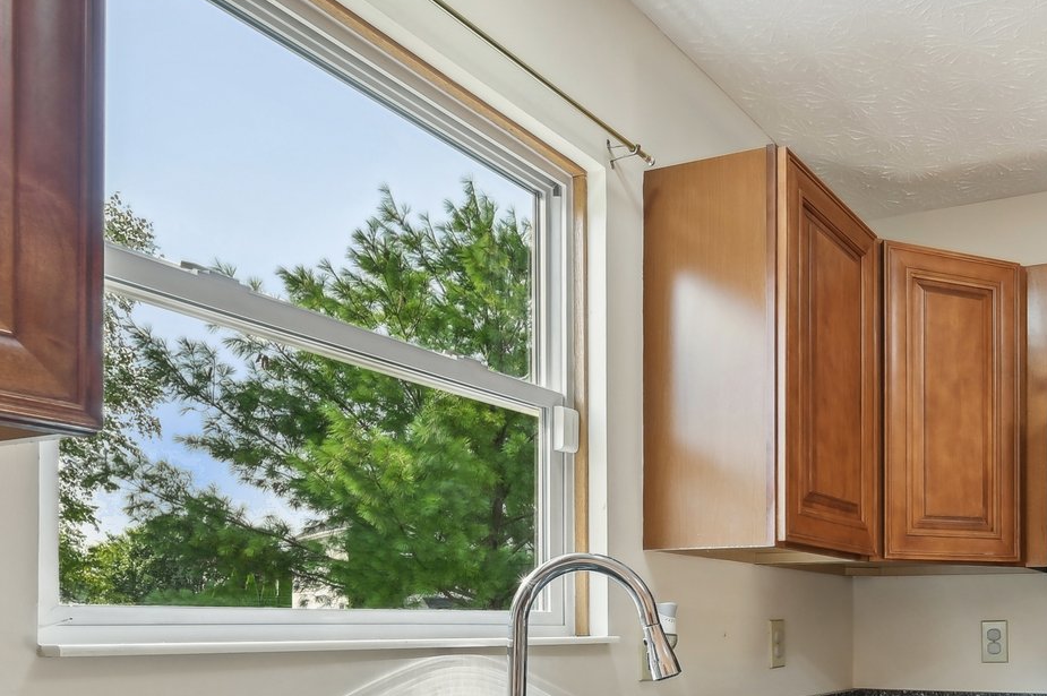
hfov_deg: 54.1
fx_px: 901
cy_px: 617
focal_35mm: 31
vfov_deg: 39.4
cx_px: 906
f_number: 8
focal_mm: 14
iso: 400
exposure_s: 1/60
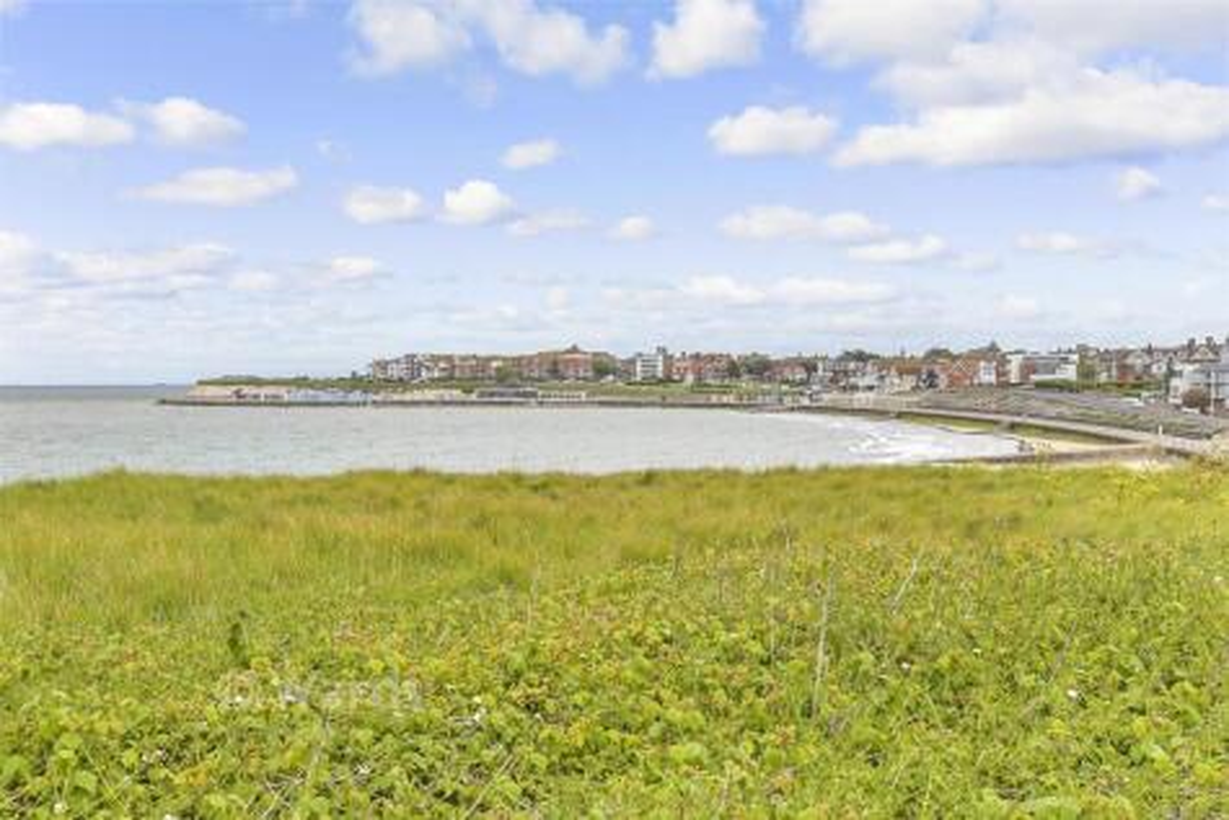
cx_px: 614
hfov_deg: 61.9
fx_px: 1024
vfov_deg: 43.6
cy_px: 410
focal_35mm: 30
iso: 200
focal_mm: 20
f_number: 11
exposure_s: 1/100
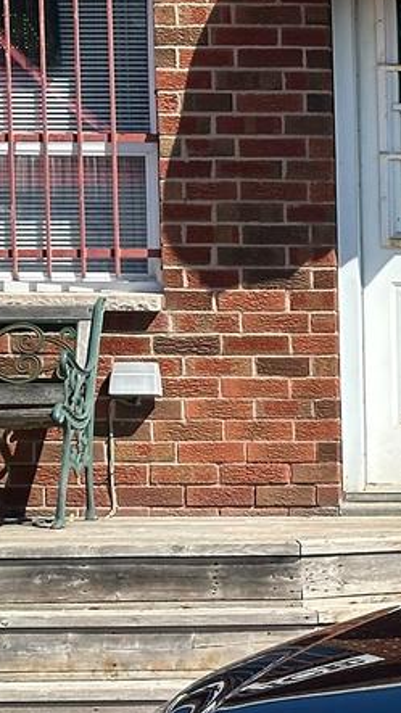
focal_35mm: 151
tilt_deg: -3.2
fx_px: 2856
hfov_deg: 7.5
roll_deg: +0.3
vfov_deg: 14.2
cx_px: 953
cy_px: 533
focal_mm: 6.86
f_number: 1.78
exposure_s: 1/3058
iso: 64
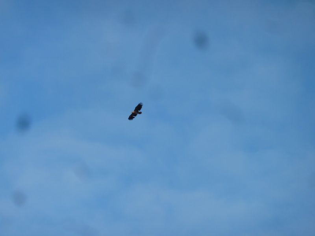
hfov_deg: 6.6
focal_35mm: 300
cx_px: 158
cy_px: 118
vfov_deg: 5.0
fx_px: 2730
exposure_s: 1/400
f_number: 4.9
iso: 80
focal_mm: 49.2
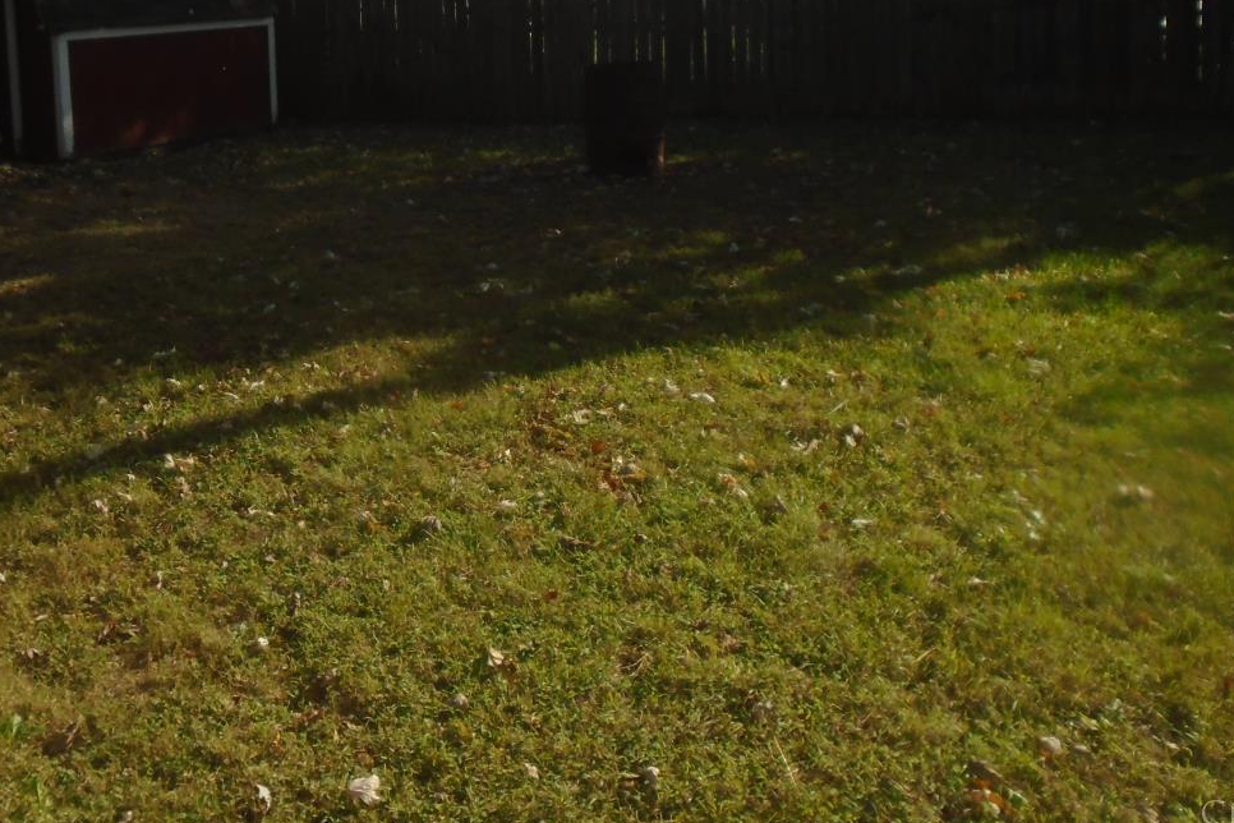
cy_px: 139
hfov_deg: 45.9
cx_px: 439
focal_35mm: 42
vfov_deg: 30.9
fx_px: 1440
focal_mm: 4.6
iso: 100
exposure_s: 1/800
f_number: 3.2
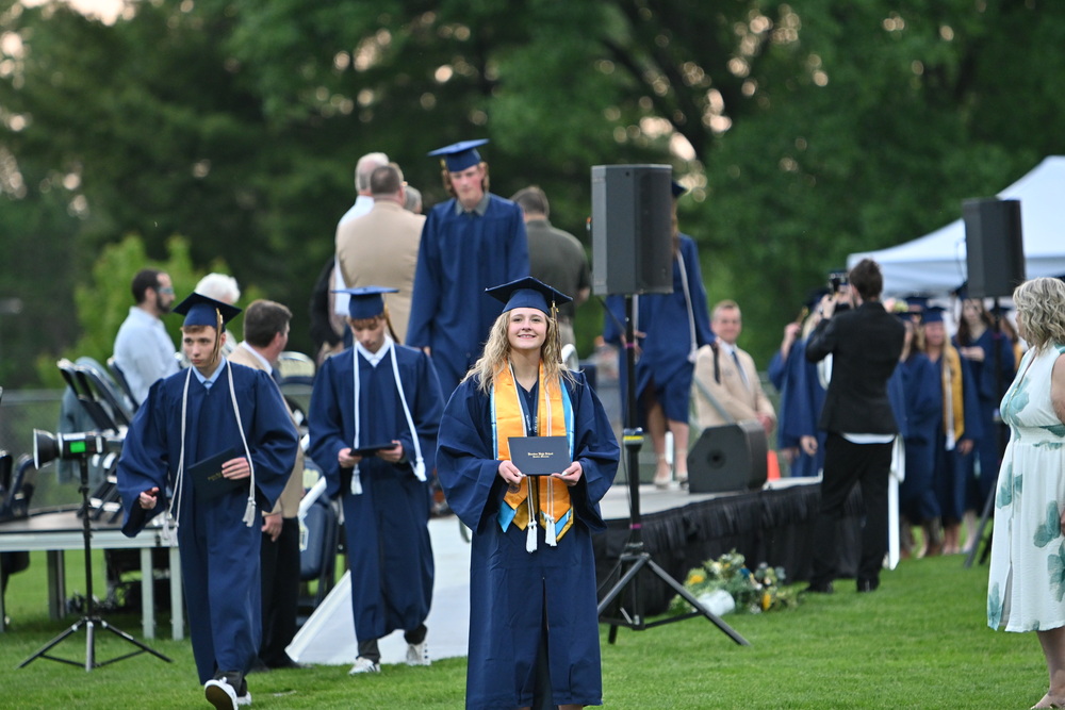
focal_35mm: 300
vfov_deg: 4.6
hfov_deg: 6.9
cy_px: 355
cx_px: 532
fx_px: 8876
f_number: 2.8
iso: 1250
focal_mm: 200
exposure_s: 1/1000
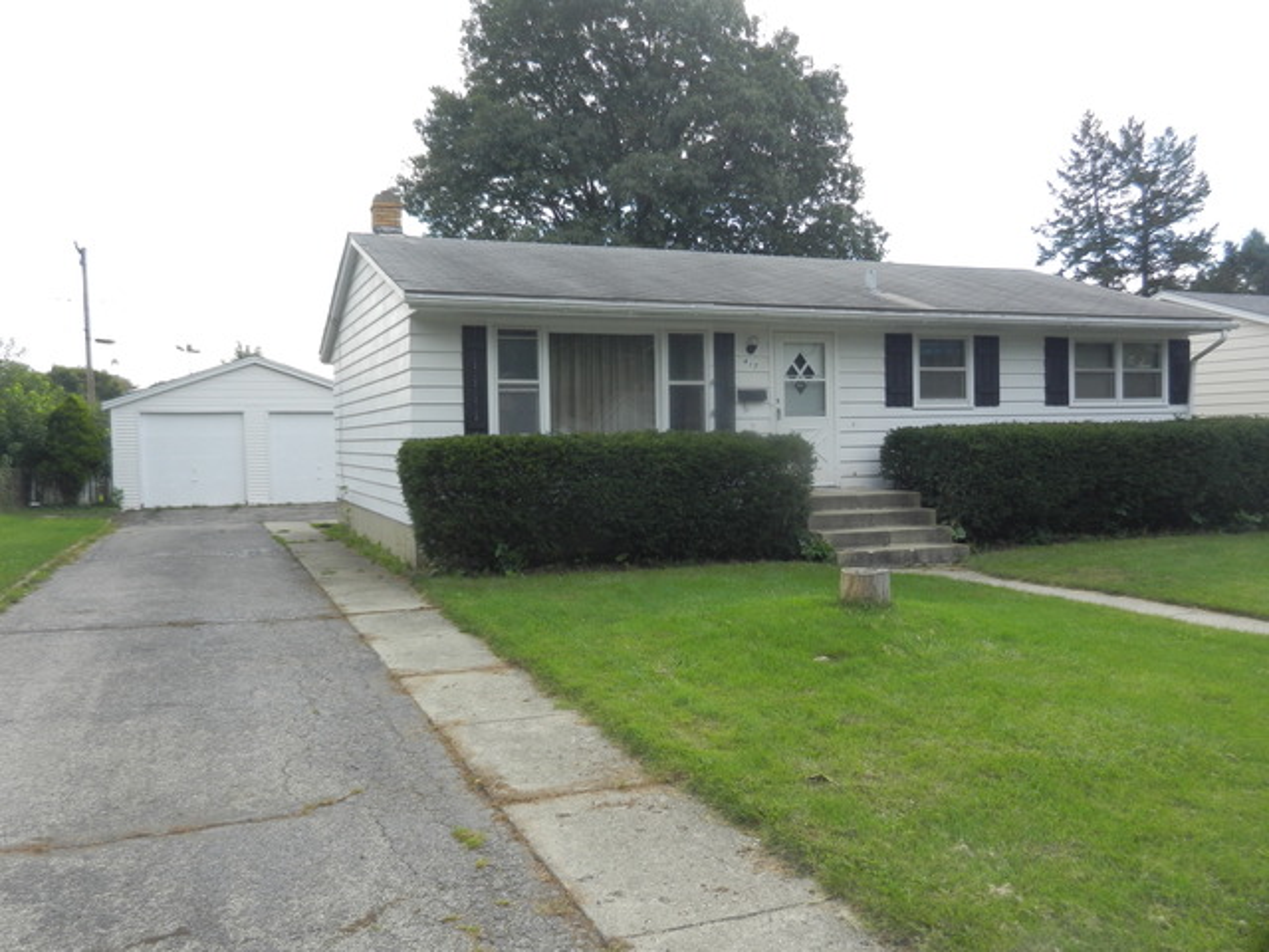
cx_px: 634
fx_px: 1063
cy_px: 476
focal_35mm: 29
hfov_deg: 61.7
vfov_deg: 48.2
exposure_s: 1/640
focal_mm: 5.1
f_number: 3.6
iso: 160
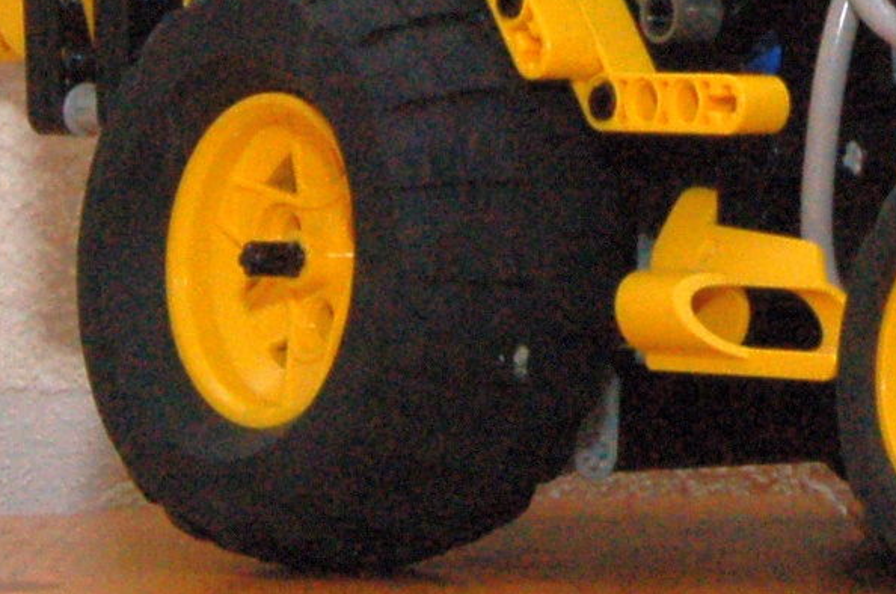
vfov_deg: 5.9
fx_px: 5665
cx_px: 965
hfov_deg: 9.0
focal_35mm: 228
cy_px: -421
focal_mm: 40
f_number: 29
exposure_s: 1/200
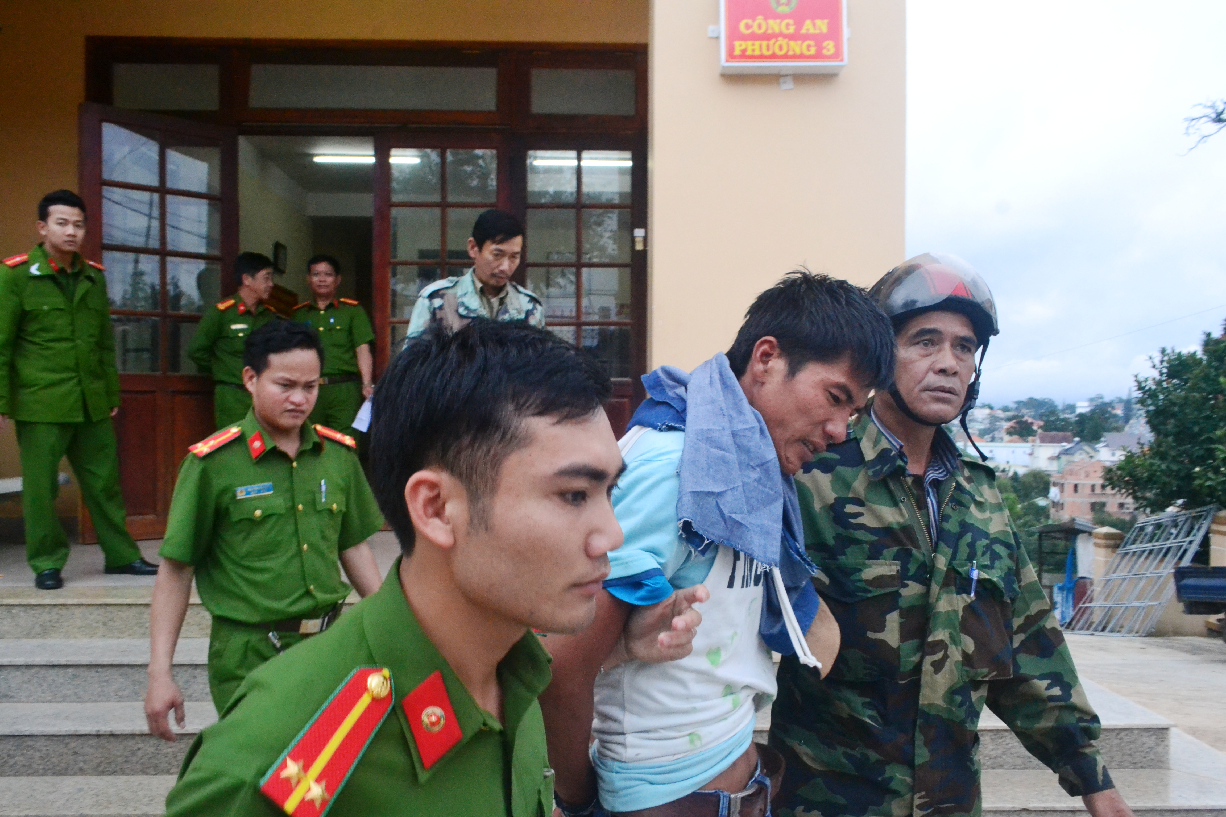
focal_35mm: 27
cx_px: 613
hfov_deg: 67.4
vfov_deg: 47.9
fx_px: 919
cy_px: 408
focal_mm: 18
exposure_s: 1/160
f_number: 9
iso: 3200
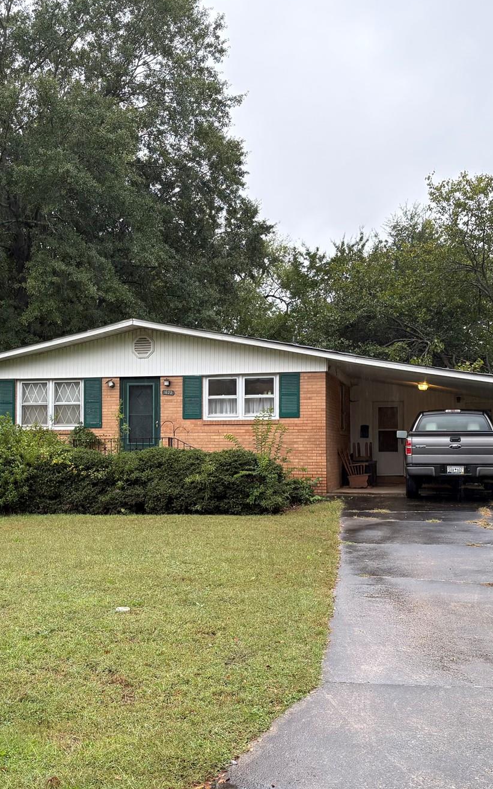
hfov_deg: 29.6
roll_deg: -0.3
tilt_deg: +1.5
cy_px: 424
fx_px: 925
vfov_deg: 46.2
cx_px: 163
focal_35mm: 43
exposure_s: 1/170
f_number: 1.6
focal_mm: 5.96
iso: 64
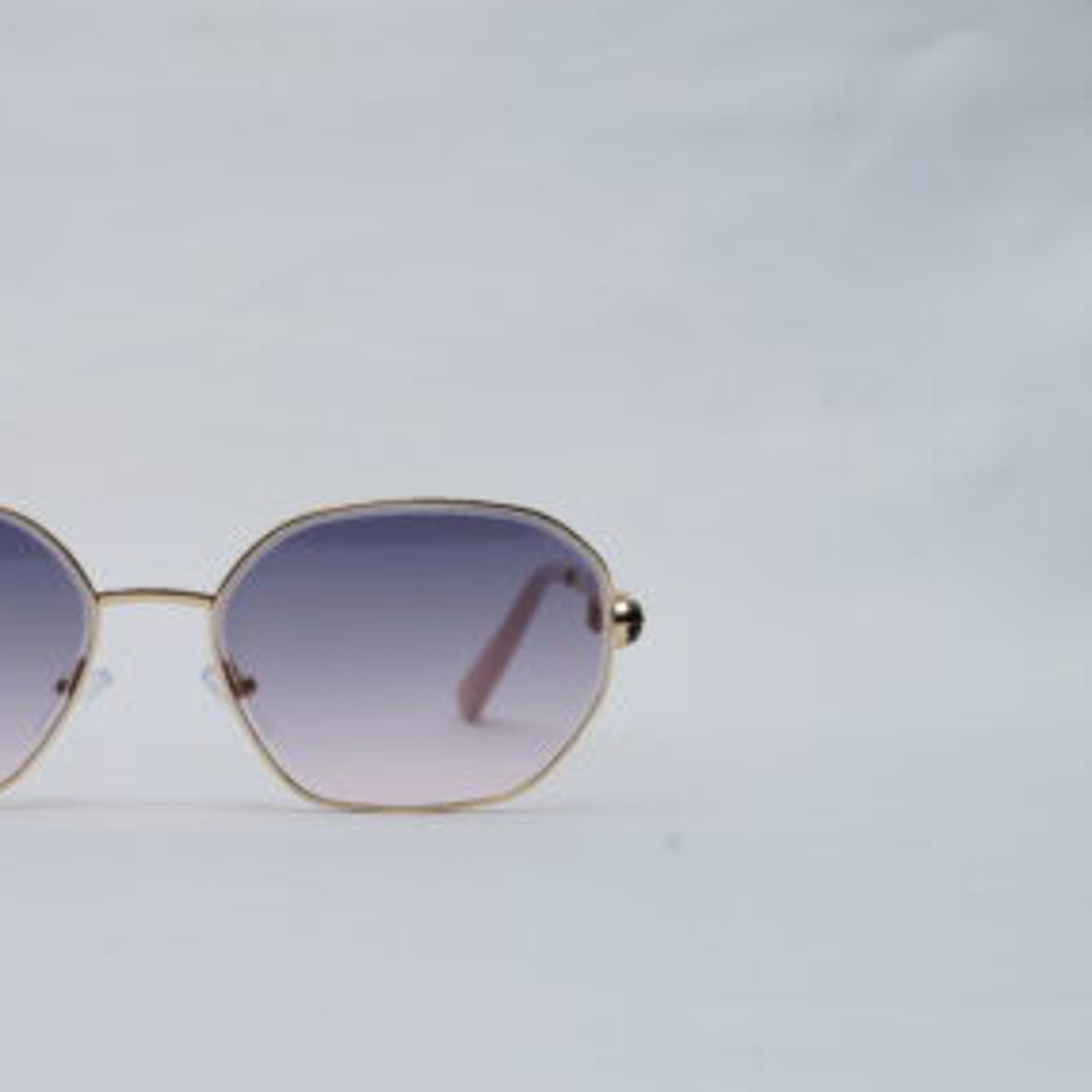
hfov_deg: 19.3
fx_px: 3176
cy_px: 557
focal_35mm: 89
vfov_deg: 19.5
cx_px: 183
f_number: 9
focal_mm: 50
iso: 100
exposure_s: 1/160
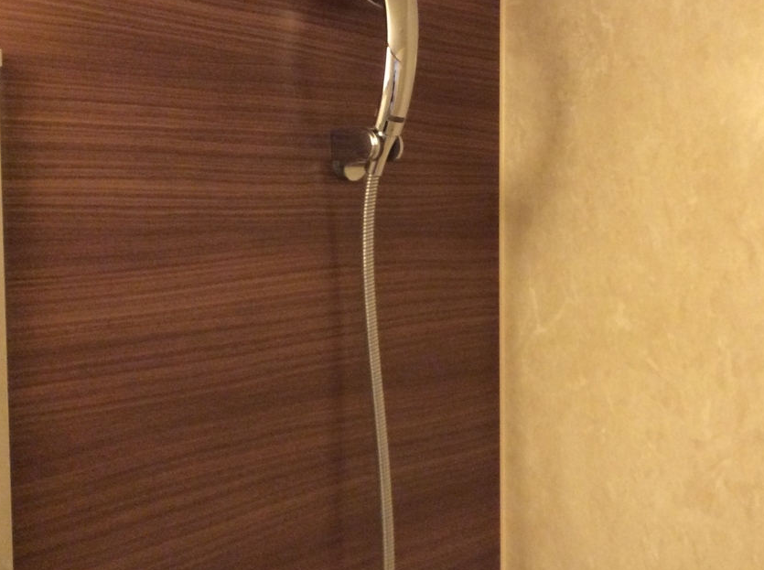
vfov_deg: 31.4
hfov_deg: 41.2
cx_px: 440
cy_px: 238
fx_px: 1013
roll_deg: -0.7
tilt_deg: -4.4
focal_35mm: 46
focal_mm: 3.3
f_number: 2.4
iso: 320
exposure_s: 1/24
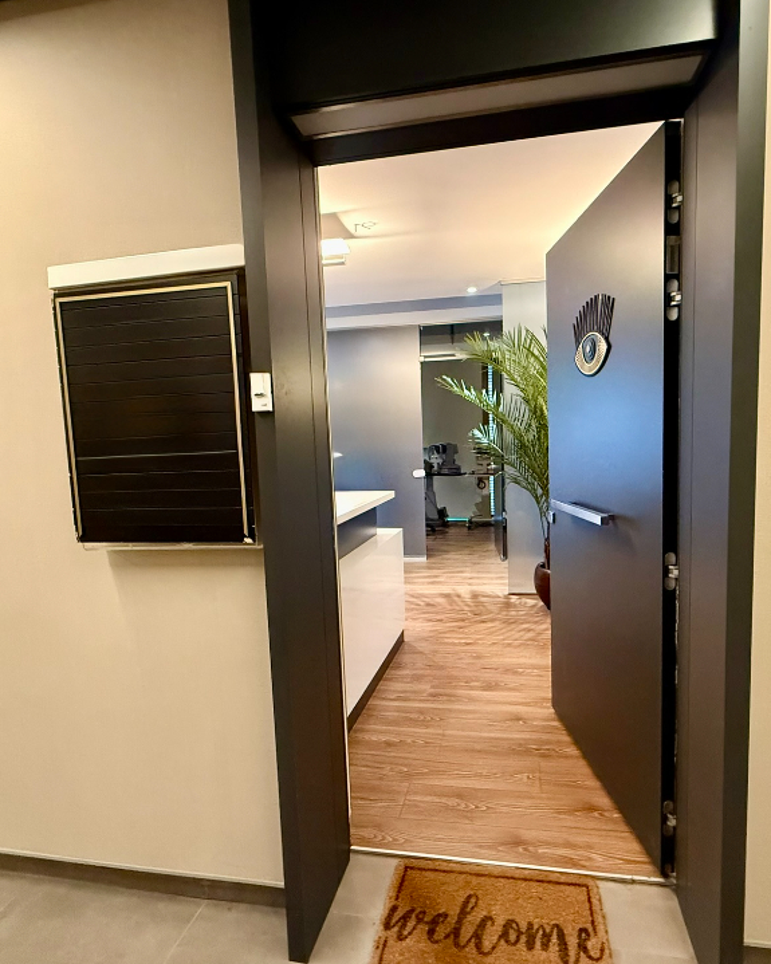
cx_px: 425
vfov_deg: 83.3
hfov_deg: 70.6
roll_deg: +2.2
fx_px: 542
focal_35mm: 19
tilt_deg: -5.8
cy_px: 488
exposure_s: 1/50
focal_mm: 2.22
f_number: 2.2
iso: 800
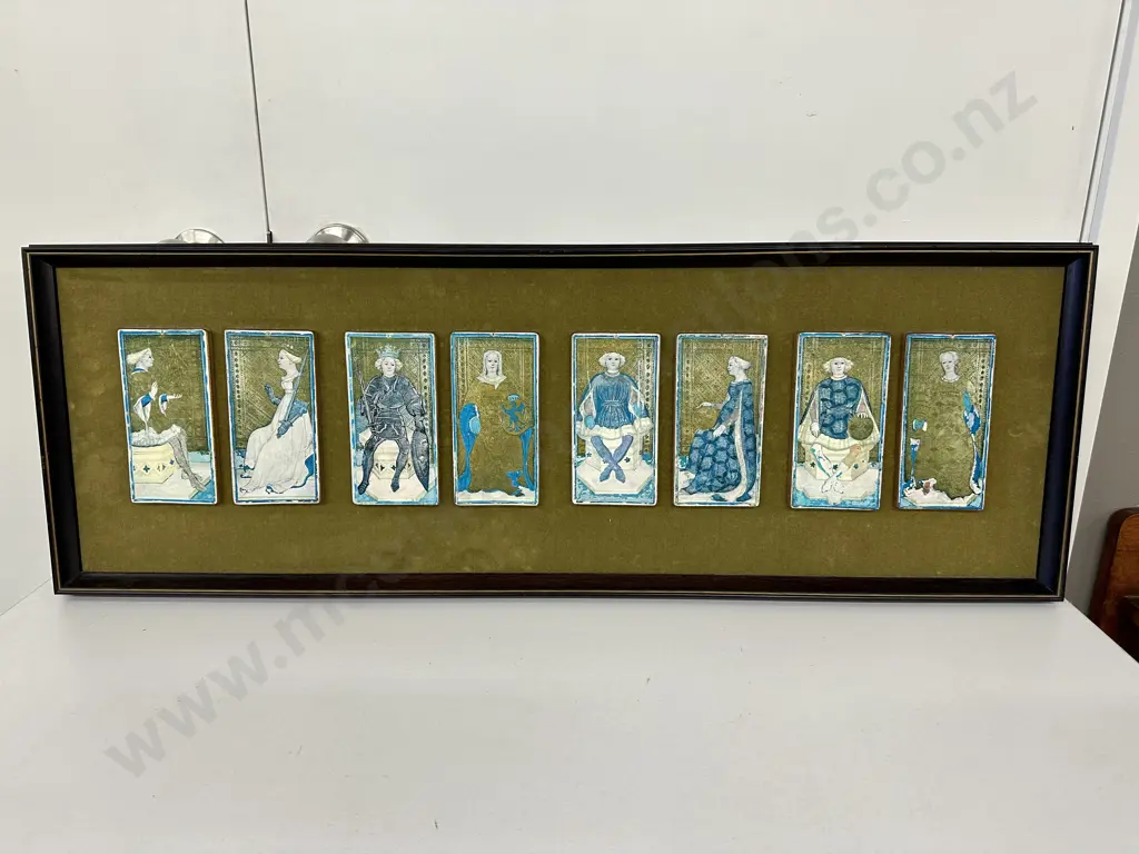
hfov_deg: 71.6
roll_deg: -0.4
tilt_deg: -17.4
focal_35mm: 24
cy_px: 427
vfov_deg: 56.8
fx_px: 790
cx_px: 570
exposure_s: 1/100
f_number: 1.78
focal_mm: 6.86
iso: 125
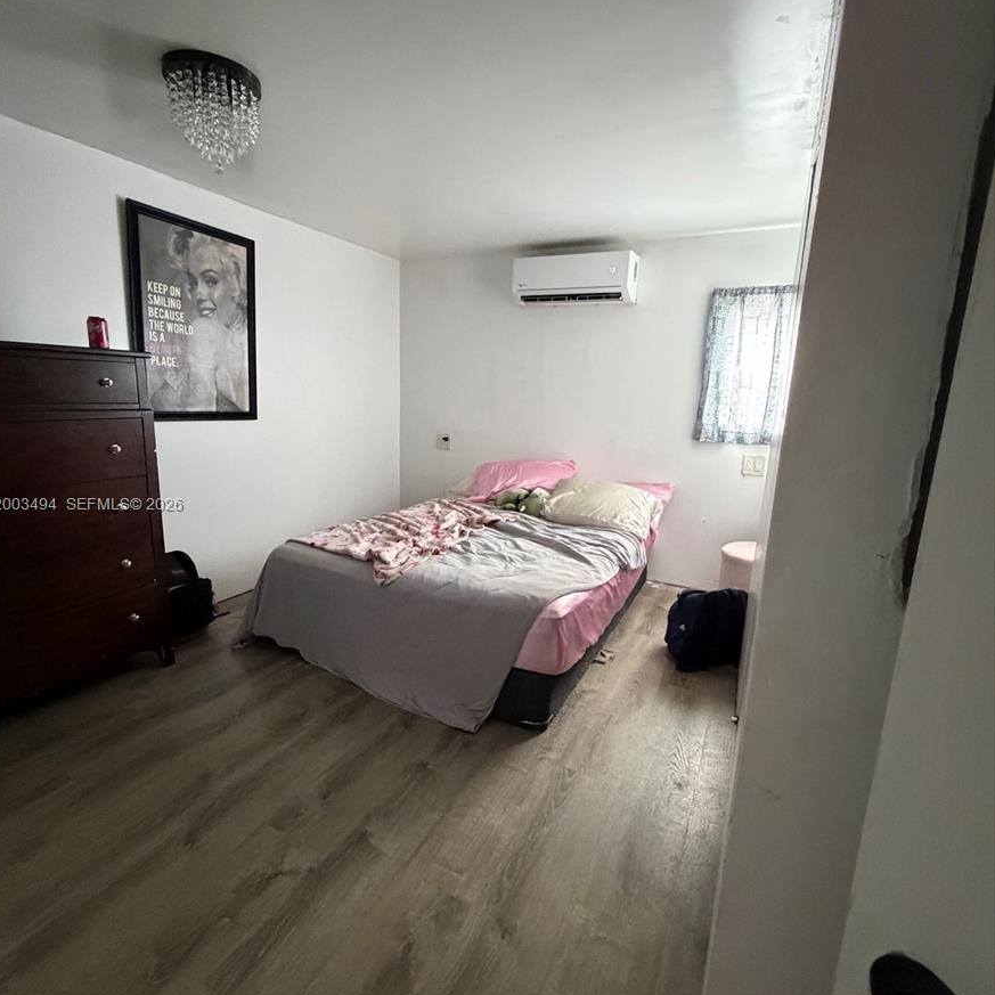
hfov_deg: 84.0
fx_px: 553
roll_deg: -1.7
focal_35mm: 17
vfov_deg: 84.0
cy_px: 506
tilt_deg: -12.4
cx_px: 484
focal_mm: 2.22
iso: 1000
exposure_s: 1/60
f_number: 2.2
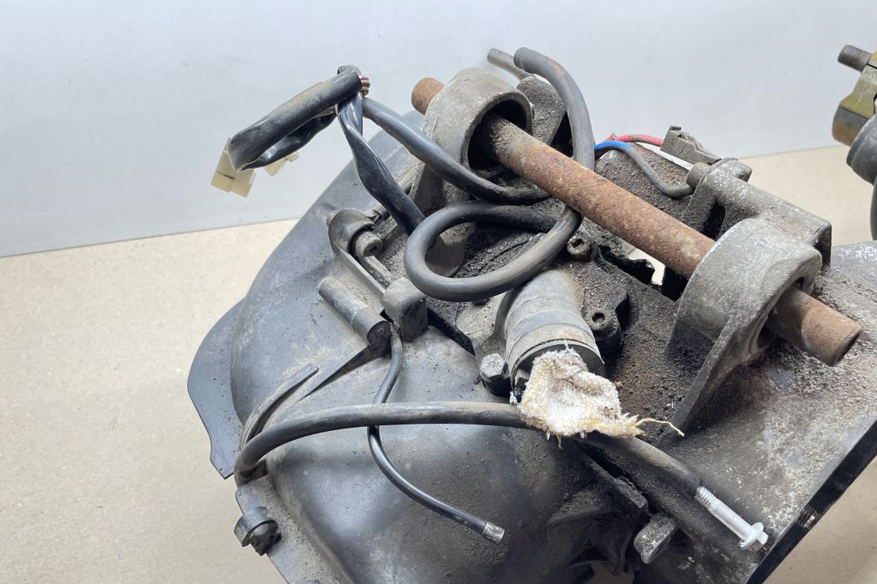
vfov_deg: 43.4
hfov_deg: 61.9
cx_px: 442
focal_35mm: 30
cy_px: 344
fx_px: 731
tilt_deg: -44.9
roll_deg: -4.8
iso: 125
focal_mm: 4.2
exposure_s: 1/50
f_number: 1.6
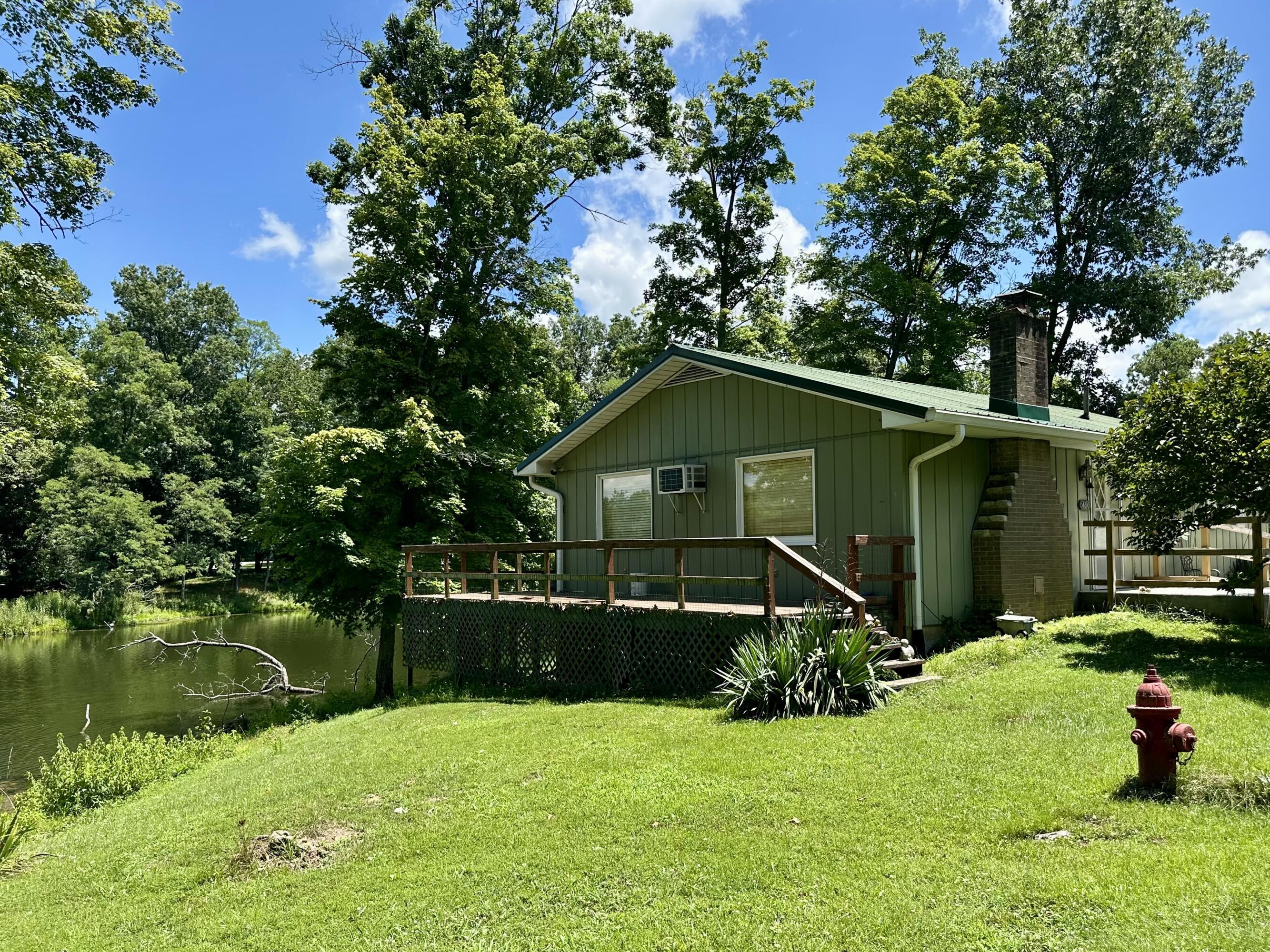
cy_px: 525
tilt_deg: +2.0
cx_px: 673
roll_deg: +0.1
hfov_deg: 65.3
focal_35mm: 27
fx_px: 991
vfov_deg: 51.3
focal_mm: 6.86
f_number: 1.78
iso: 80
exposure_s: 1/2155
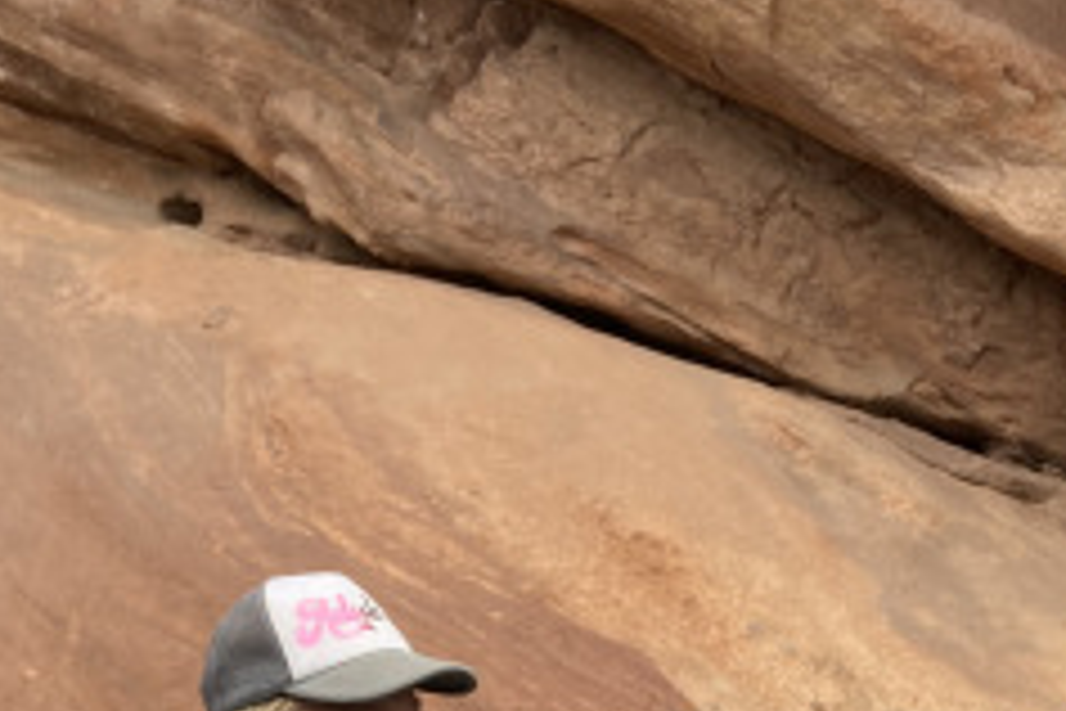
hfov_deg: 27.5
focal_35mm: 73
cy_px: 954
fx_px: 2161
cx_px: 738
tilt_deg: -3.5
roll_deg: +0.6
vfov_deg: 17.4
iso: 64
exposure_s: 1/121
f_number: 1.8
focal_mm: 4.25
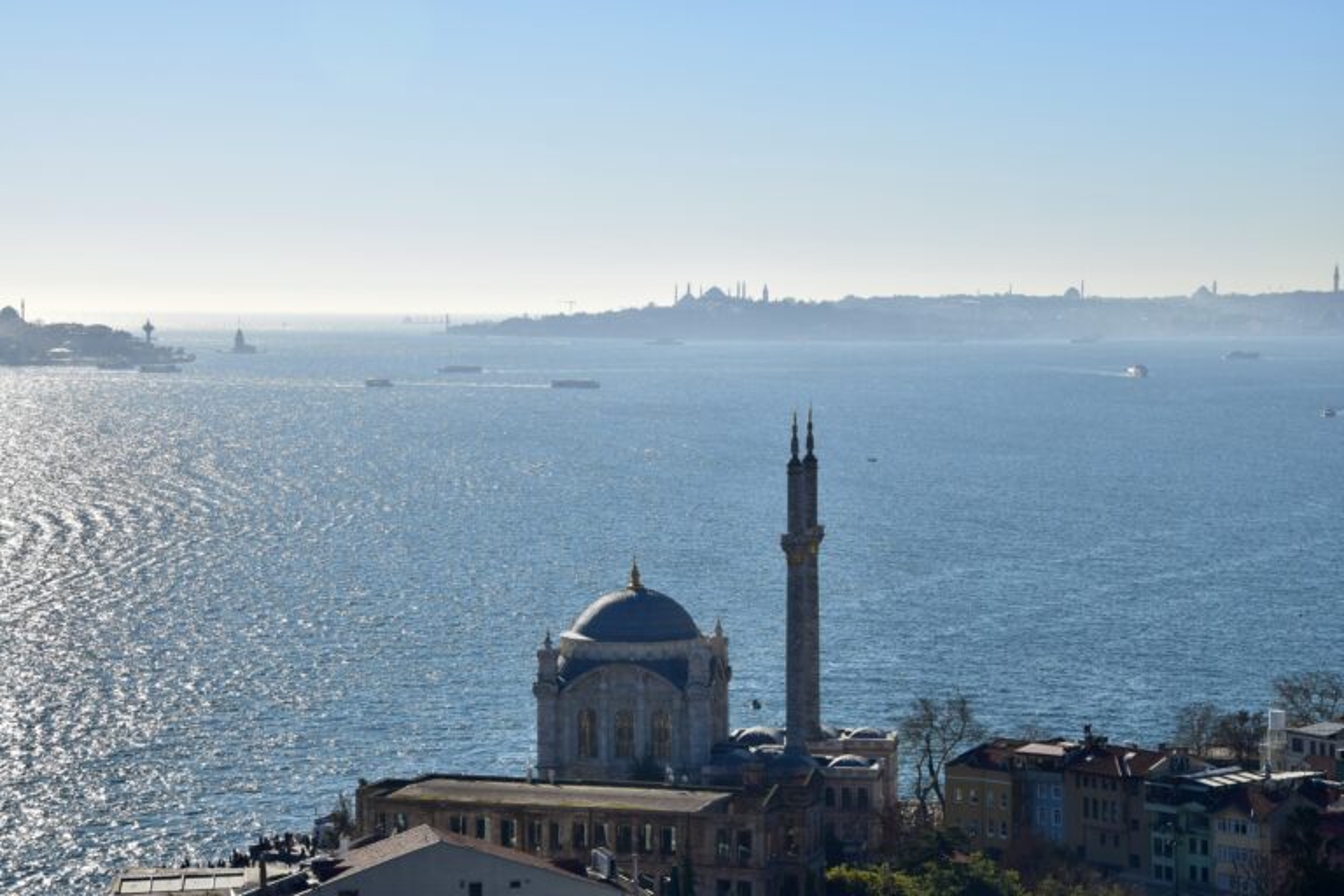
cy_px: 448
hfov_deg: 23.4
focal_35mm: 87
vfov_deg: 15.7
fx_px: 3248
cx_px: 672
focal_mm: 58
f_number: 11
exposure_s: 1/500
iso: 200
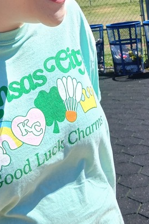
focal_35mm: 68
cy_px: 26
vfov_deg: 28.6
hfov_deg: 19.9
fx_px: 422
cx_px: 45
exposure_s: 1/411
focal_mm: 3.98
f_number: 1.8
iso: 20
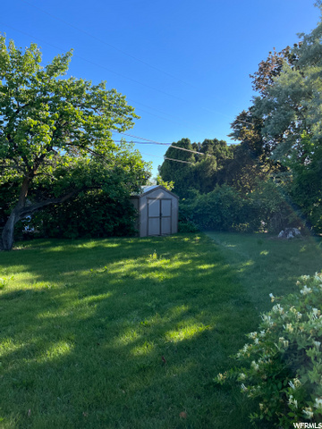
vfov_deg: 67.3
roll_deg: -1.3
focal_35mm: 26
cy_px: 214
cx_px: 161
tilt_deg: -2.7
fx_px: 322
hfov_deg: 53.1
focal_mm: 5.7
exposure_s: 1/2165
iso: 50
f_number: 1.5
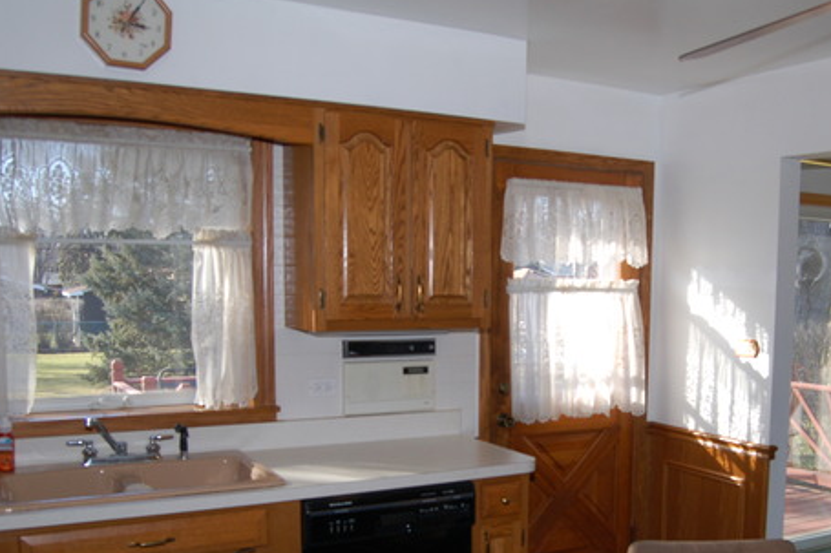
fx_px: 877
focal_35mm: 38
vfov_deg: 34.6
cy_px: 378
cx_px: 526
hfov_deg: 50.1
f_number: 6.3
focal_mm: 18
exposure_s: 1/160
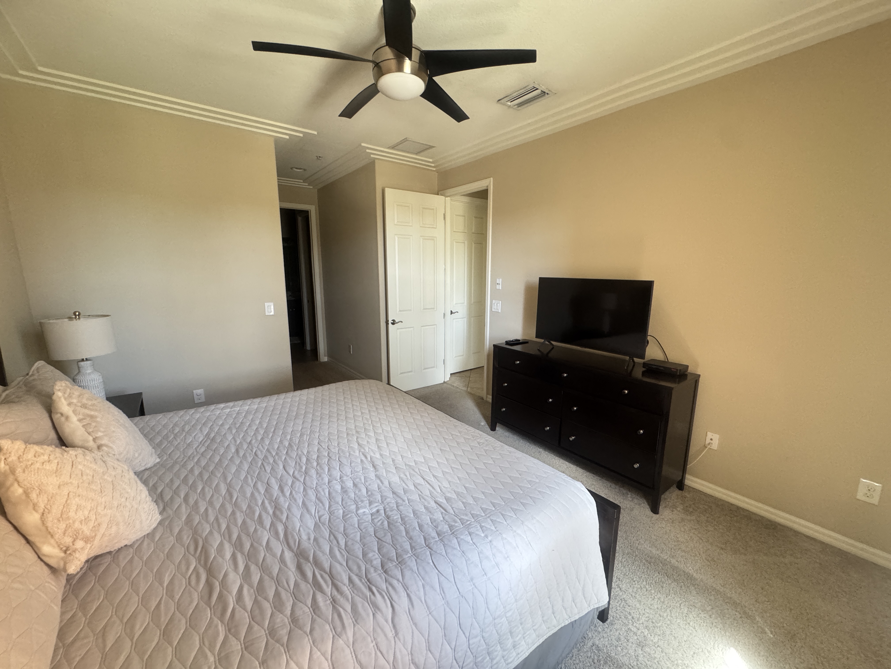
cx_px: 446
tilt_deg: -10.3
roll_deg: -0.4
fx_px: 360
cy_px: 334
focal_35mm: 14
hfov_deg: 102.1
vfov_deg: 85.7
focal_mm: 2.22
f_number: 2.2
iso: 640
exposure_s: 1/60
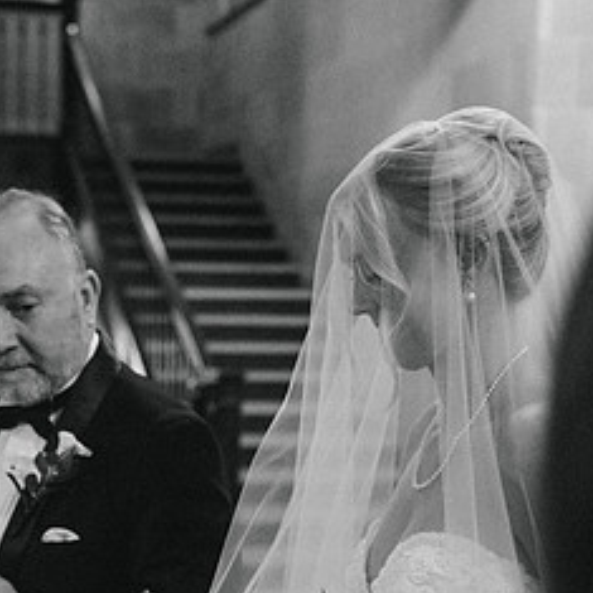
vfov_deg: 20.4
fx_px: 1628
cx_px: 111
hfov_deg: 20.4
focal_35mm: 84
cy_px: 486
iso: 10000
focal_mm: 40
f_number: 2.8
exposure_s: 1/160
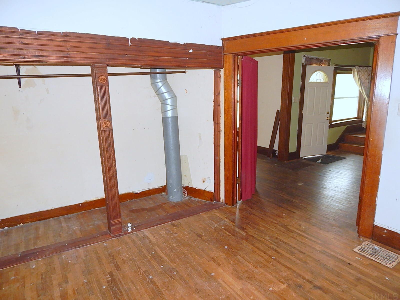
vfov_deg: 58.9
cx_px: 200
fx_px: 266
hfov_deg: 73.9
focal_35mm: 23
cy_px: 150
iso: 200
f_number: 3
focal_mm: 4
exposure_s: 1/30
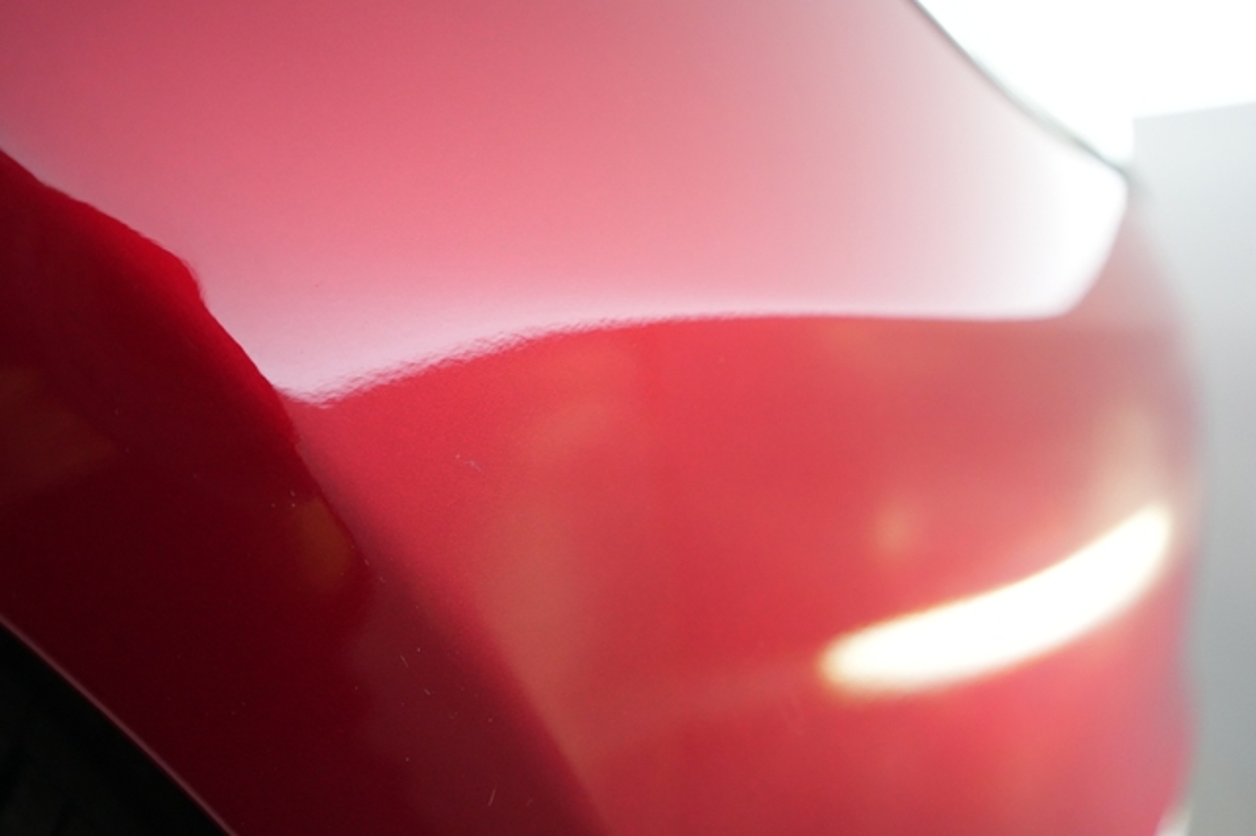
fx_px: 976
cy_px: 418
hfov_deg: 65.5
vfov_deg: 46.4
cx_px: 628
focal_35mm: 28
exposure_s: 1/100
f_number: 4.5
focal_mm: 28
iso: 5000
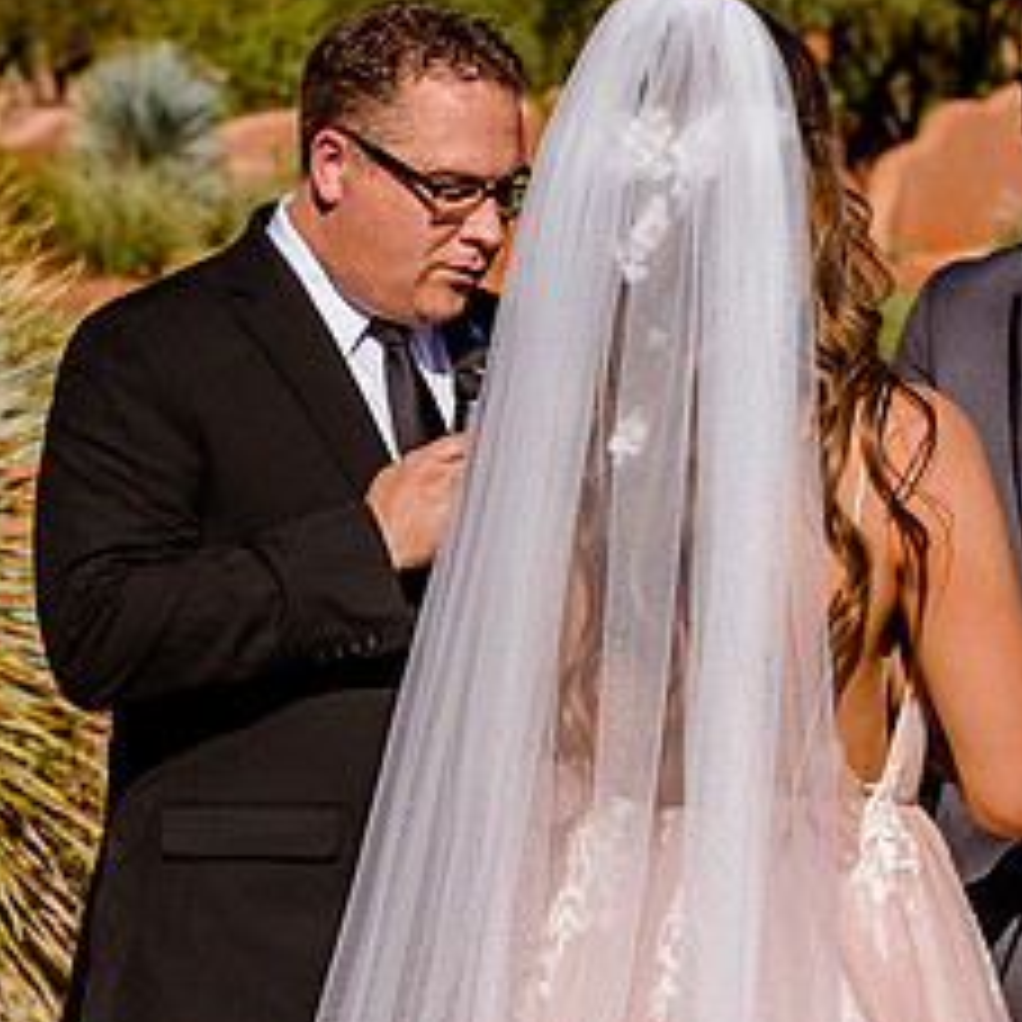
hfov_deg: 7.3
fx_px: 7983
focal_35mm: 239
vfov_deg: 7.3
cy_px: 232
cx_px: 927
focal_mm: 110
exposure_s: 1/800
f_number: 8
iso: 200
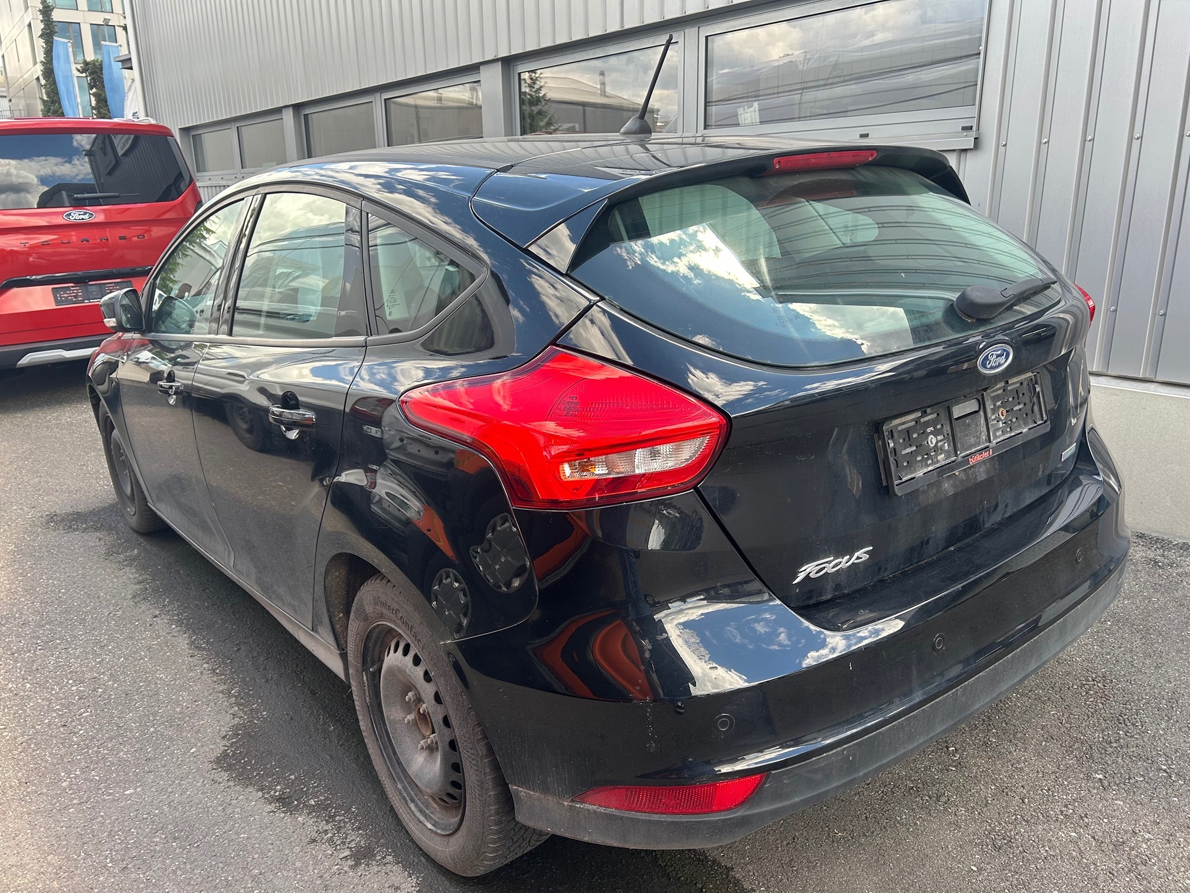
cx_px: 595
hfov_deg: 67.3
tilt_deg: -15.1
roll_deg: +0.2
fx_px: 894
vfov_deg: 53.1
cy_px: 446
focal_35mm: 26
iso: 50
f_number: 1.5
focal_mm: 5.7
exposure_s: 1/367
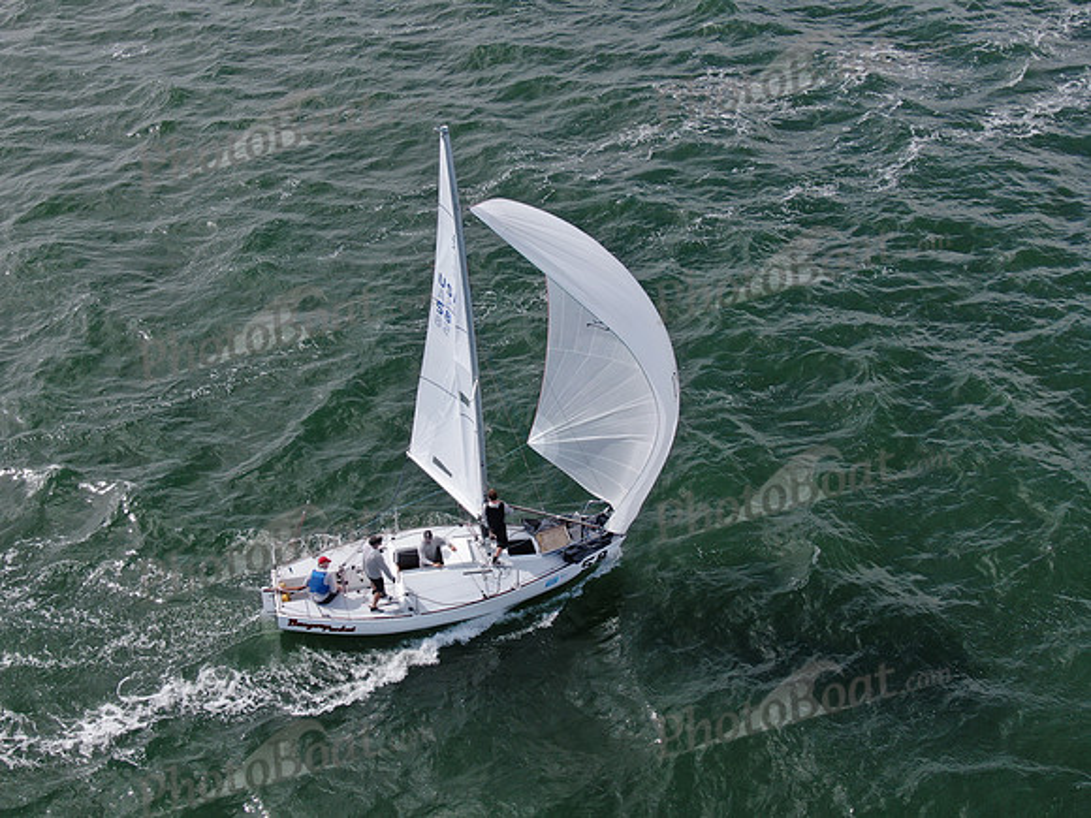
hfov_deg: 39.7
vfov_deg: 30.3
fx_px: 1513
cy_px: 409
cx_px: 546
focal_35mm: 48
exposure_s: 1/640
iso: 100
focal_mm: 8.6
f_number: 3.8
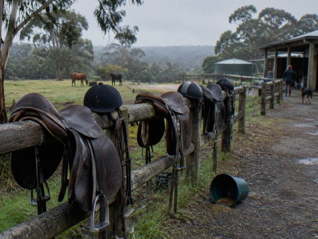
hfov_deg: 36.2
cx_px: 145
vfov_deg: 27.5
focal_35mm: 53
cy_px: 120
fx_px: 487
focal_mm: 48
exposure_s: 1/640
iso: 320
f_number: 4.5
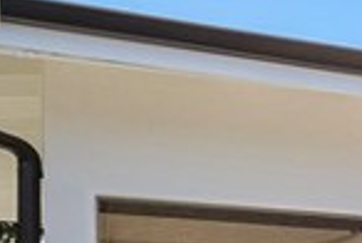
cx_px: 1141
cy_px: 366
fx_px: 987
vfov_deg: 13.2
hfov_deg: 10.9
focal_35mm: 98
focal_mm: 14
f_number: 8
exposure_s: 1/2000
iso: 500
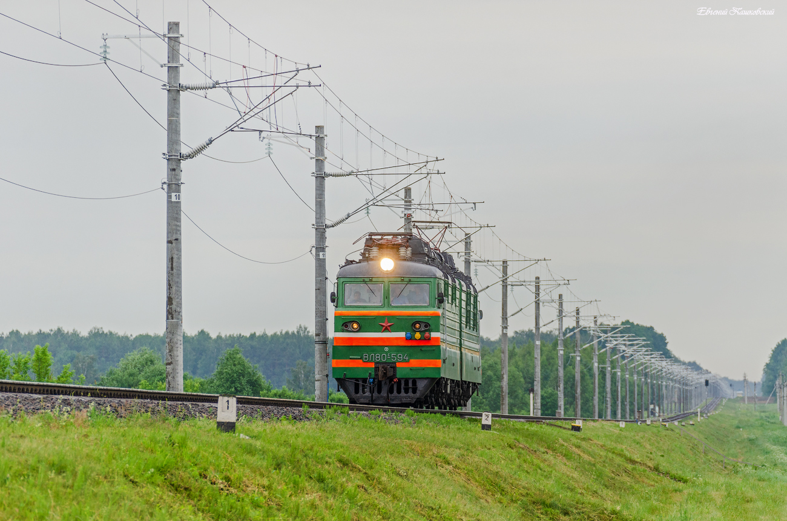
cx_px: 394
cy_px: 260
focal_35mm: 300
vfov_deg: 4.6
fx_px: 6545
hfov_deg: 6.9
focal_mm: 200
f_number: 5.6
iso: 200
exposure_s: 1/320
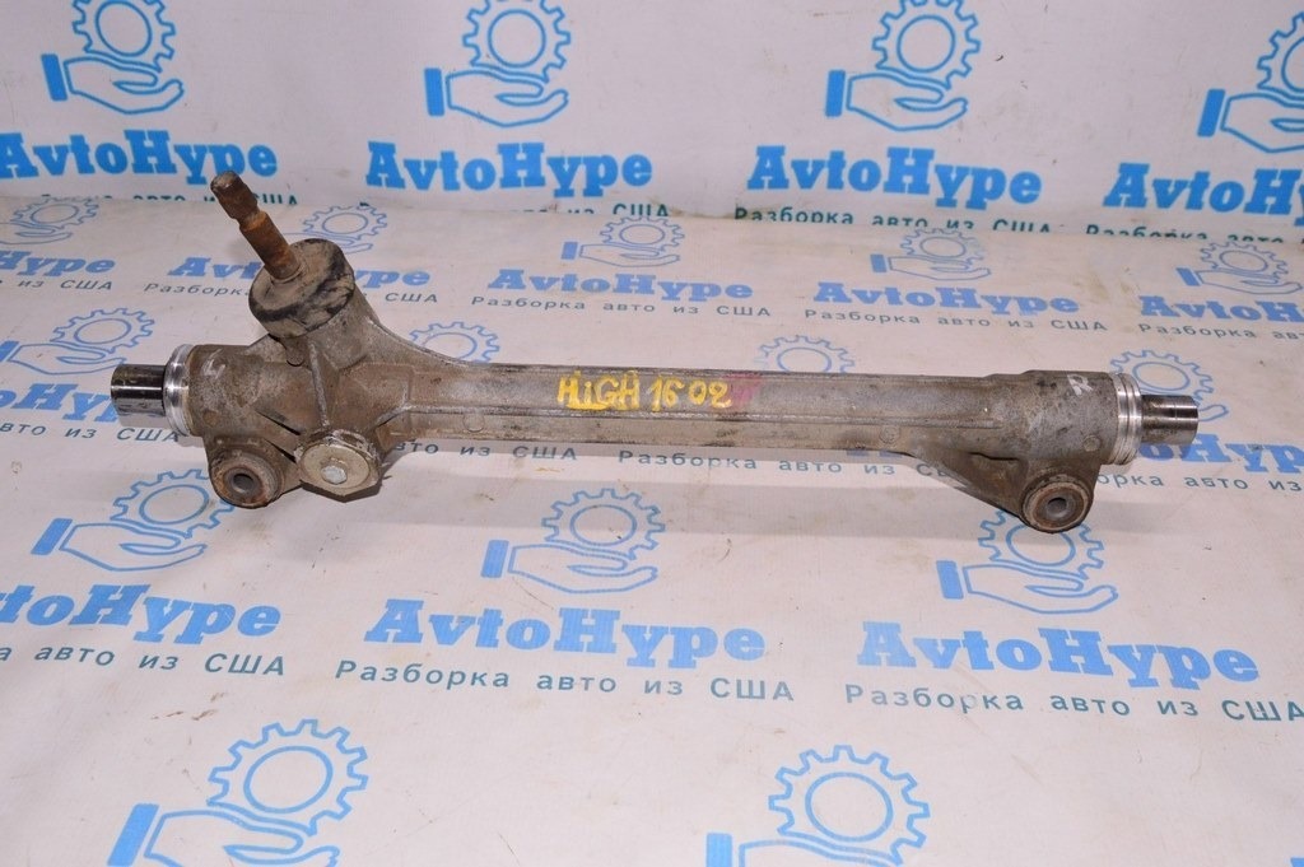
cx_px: 652
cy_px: 434
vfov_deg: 38.3
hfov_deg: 55.1
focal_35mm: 34
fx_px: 1249
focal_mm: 23
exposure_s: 1/200
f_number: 8
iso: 1600
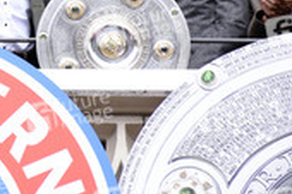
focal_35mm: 558
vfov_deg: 2.5
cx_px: -80
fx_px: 4522
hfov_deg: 3.7
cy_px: -15
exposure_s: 1/160
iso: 160
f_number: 6.3
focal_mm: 140
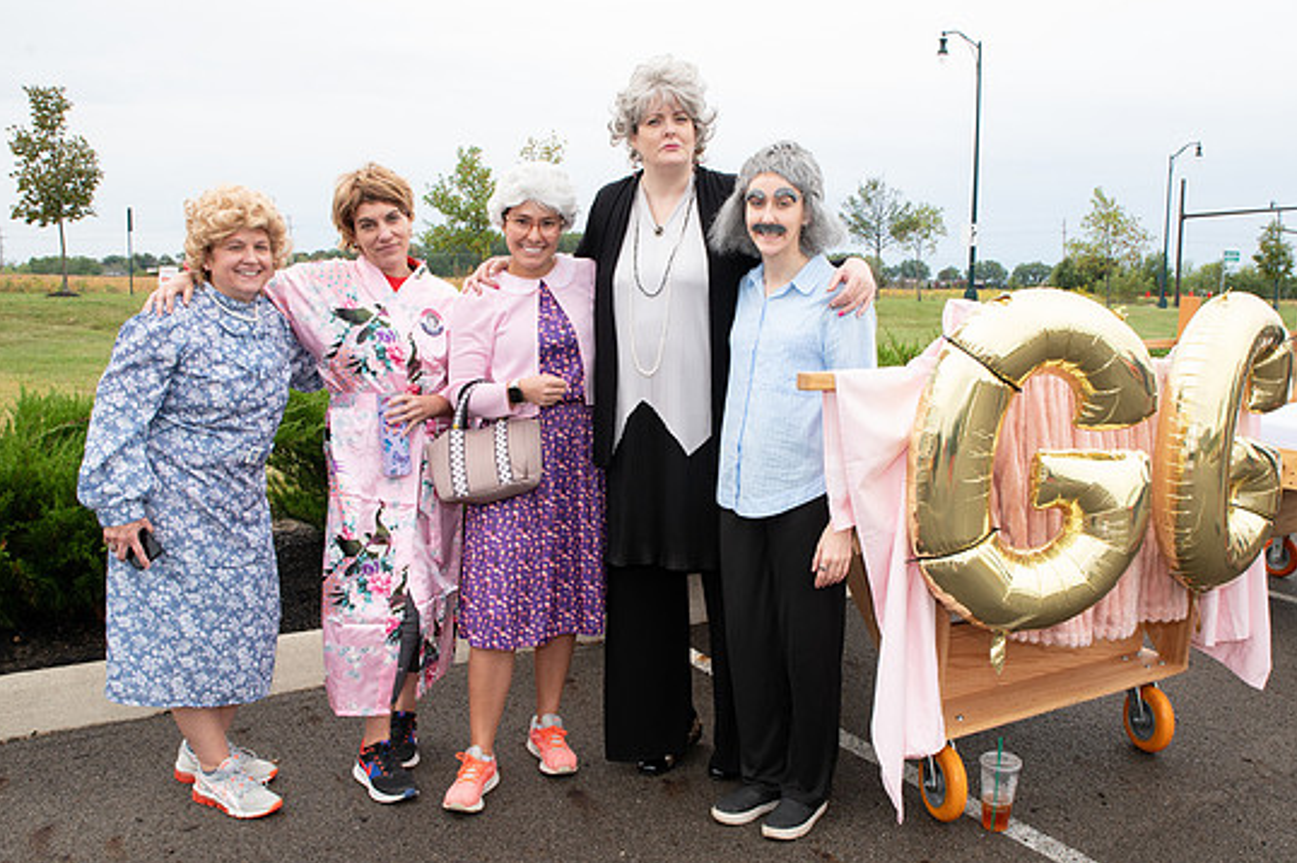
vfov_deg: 41.0
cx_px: 694
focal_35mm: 32
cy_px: 468
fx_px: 1152
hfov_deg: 58.7
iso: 640
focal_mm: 24
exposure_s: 1/200
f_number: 10
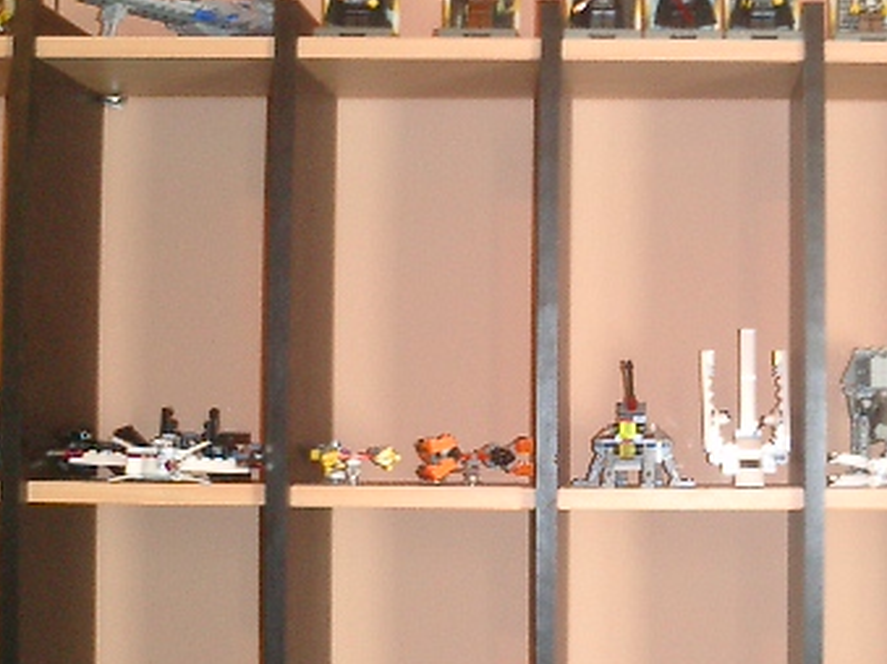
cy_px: 444
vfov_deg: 21.5
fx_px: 1742
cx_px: 662
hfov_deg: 28.2
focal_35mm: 68
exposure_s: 1/30
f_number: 3.2
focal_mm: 7.5
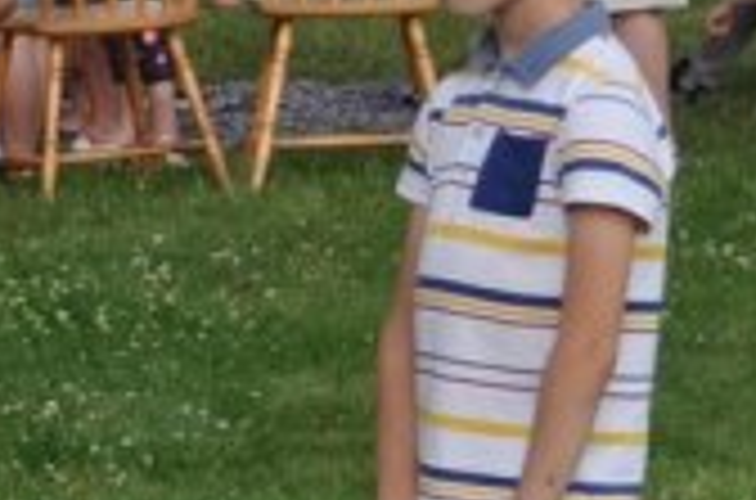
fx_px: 9005
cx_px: -1096
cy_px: 768
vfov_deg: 3.2
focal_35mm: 430
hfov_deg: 4.7
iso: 200
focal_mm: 40
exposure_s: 1/125
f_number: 5.6
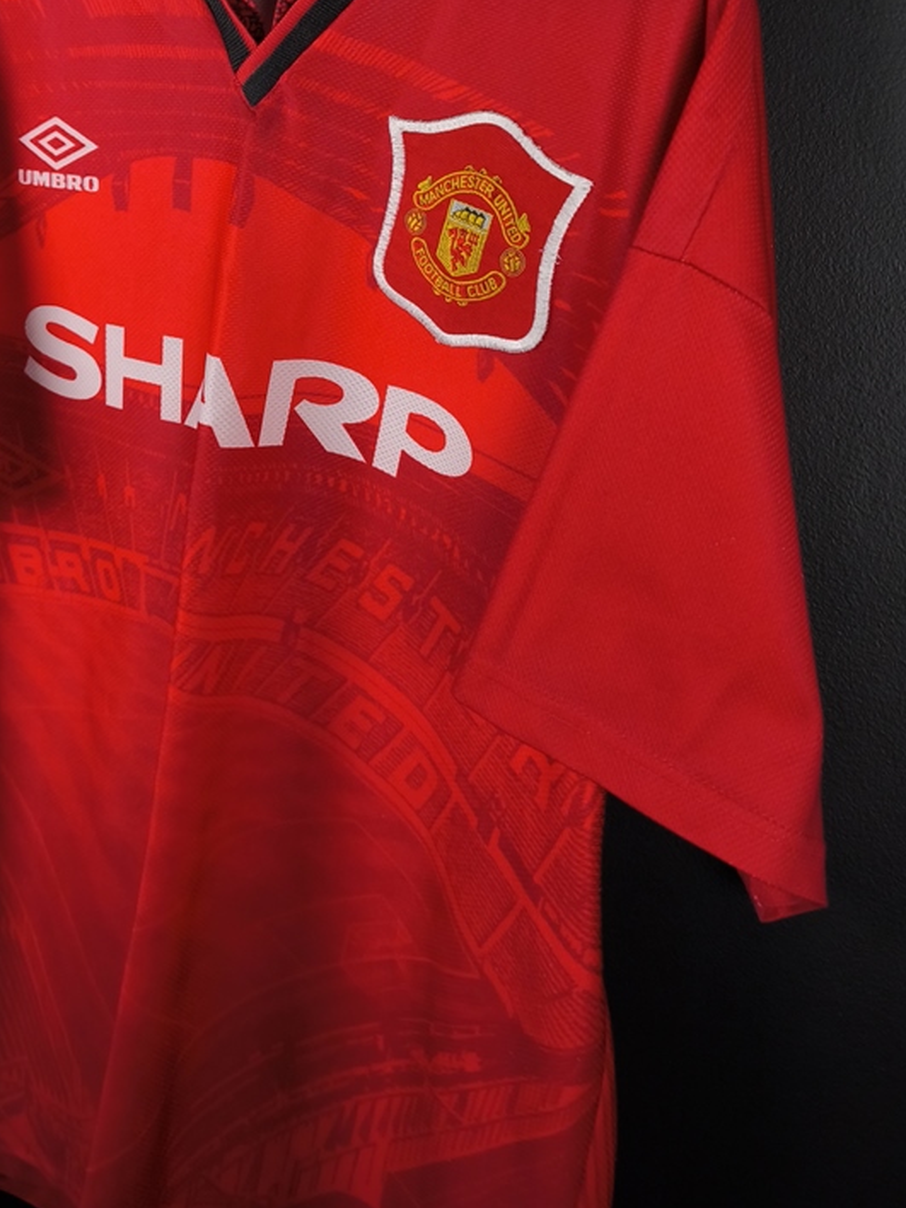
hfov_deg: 36.7
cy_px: 188
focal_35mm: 39
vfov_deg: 44.7
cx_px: 358
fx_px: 1361
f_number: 1.6
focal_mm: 6.57
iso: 400
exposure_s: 1/200
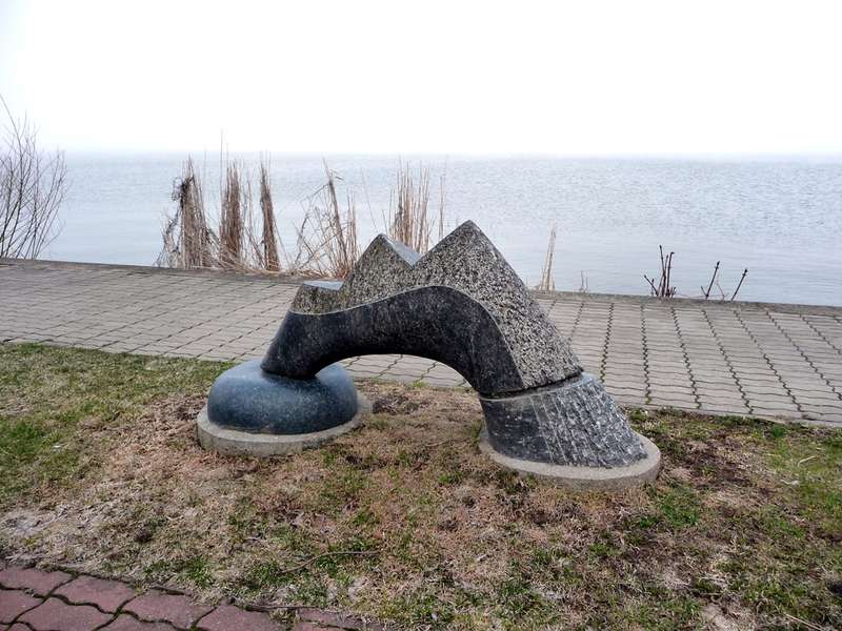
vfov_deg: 49.7
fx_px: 681
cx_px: 421
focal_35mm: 28
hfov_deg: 63.4
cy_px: 316
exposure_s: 1/200
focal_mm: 4.7
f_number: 3.3
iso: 160
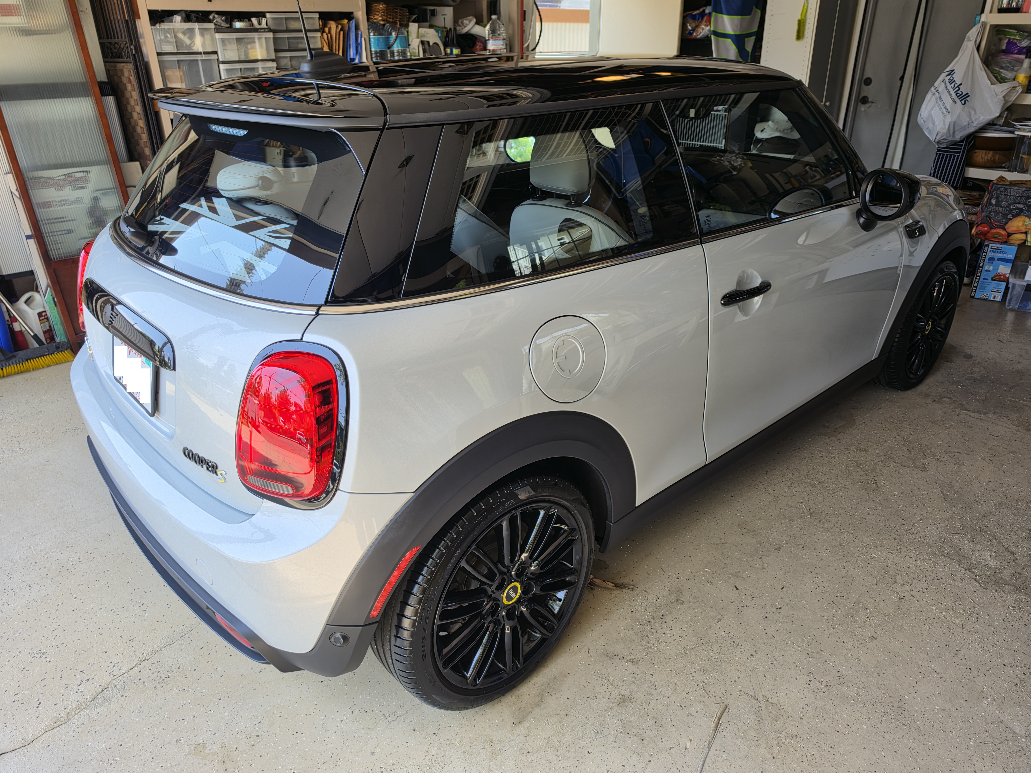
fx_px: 685
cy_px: 386
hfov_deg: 73.9
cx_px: 516
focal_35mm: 23
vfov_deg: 58.9
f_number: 1.4
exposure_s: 1/144
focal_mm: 6.5
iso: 10
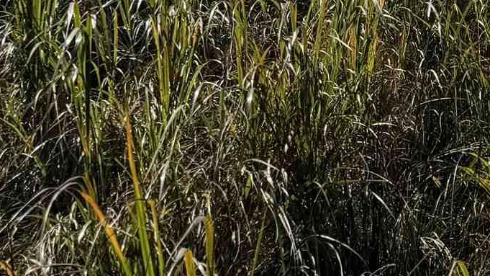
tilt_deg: +1.6
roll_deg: -0.7
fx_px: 1533
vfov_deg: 9.3
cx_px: 537
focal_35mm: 118
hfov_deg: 17.5
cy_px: -370
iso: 80
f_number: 1.78
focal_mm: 6.76
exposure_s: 1/9009
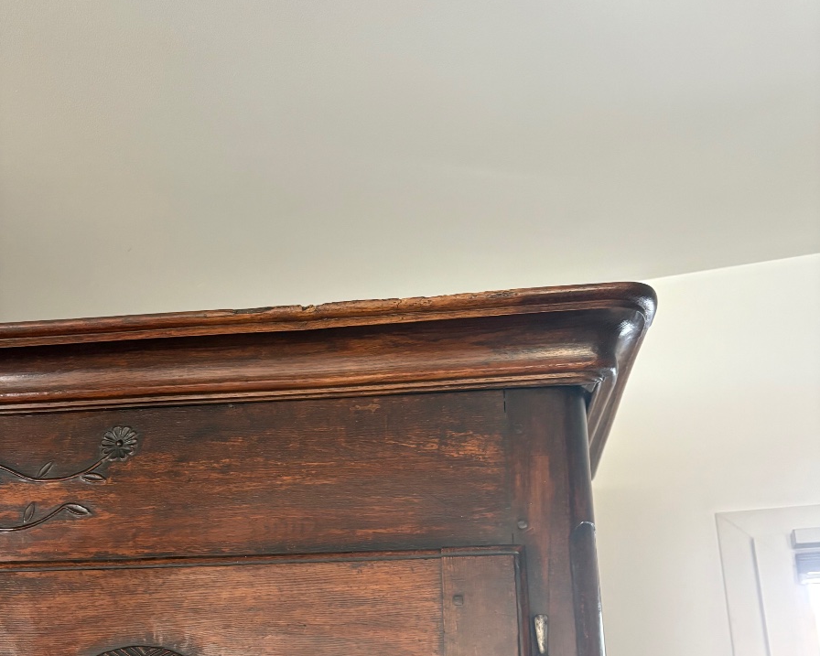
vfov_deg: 41.5
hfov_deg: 52.8
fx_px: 825
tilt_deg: +17.5
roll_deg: +2.2
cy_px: 522
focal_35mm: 34
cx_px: 410
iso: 320
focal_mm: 5.96
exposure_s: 1/60
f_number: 1.6
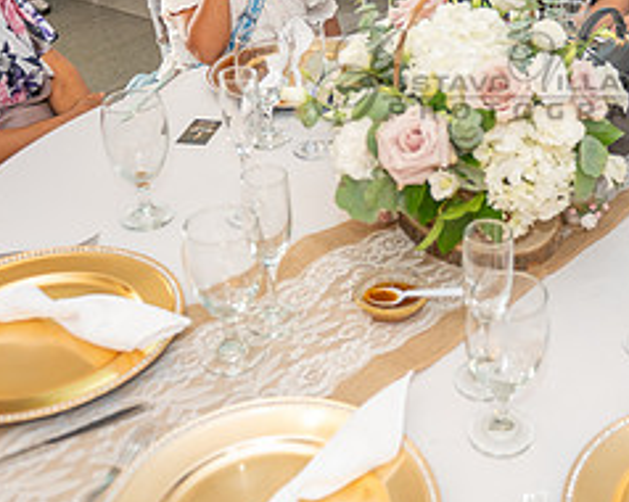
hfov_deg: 33.0
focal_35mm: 55
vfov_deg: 26.9
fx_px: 1023
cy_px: 75
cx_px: 521
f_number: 2.8
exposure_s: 1/160
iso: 800
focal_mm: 24
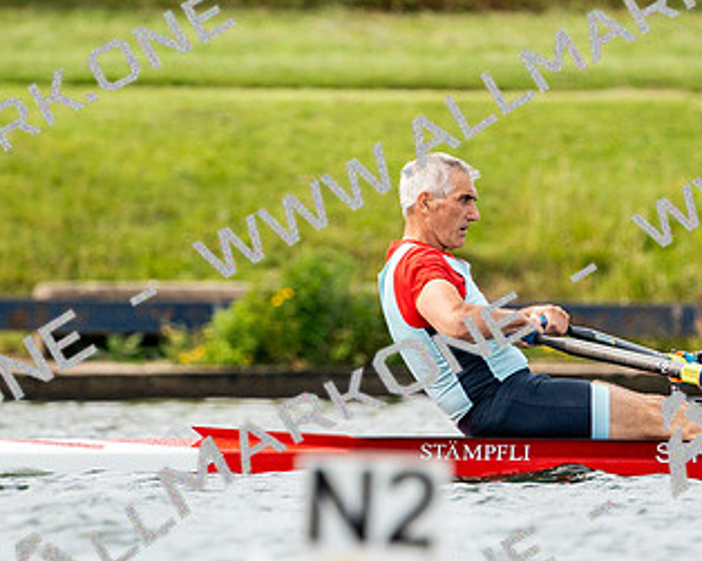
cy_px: 285
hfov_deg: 1.2
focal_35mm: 1562
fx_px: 32443
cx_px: 469
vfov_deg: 1.0
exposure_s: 1/2000
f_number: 6.3
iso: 640
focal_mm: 600
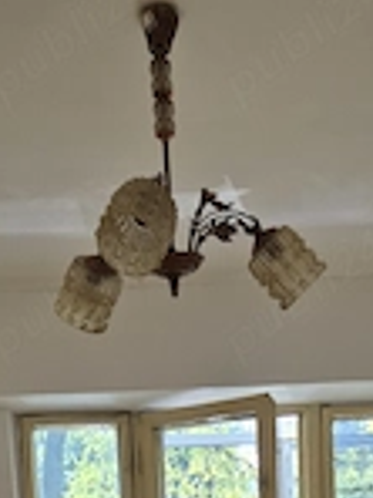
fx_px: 891
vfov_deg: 27.6
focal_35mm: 62
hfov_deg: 23.6
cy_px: 589
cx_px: 215
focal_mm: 5.4
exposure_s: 1/180
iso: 80
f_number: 1.8
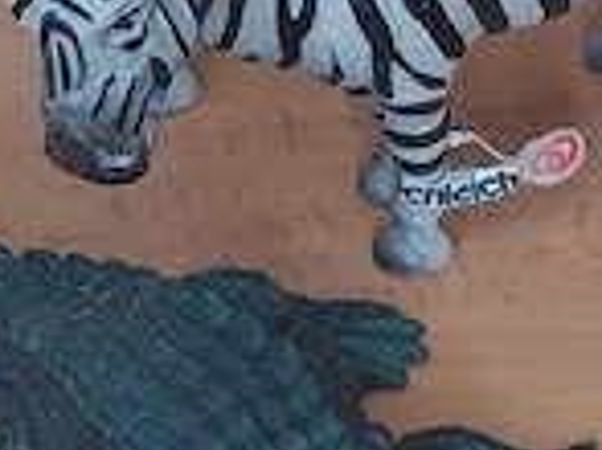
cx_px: 1536
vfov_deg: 9.1
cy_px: 413
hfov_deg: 10.2
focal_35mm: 163
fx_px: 2832
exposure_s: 1/50
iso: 200
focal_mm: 5.23
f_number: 1.8
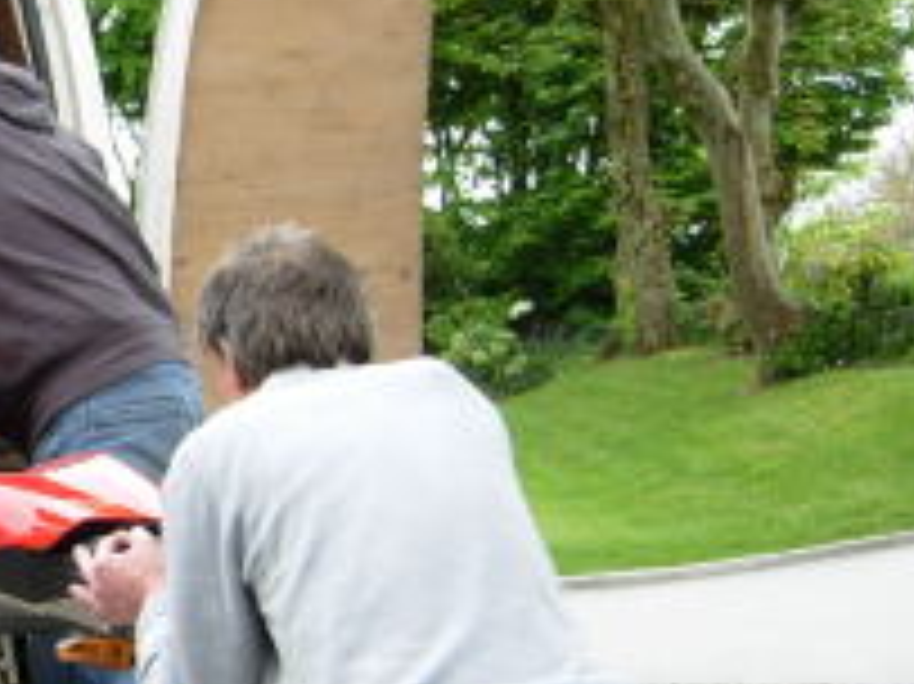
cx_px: -158
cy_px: 504
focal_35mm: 91
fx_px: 2401
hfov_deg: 20.3
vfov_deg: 16.1
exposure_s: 1/161
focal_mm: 7.5
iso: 50
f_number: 3.4
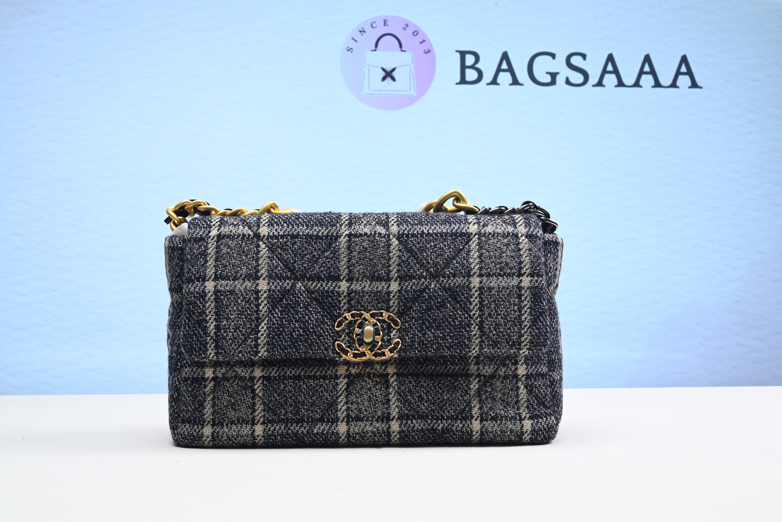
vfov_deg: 32.7
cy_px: 261
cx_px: 391
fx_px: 891
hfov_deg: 47.4
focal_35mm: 41
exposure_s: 1/2
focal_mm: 41
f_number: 16
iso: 100
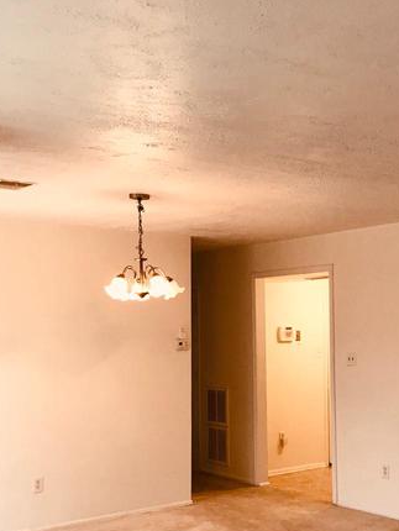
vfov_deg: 37.9
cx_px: 288
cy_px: 332
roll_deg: +0.2
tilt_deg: +1.4
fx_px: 768
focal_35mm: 50
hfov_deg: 28.8
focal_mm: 3.99
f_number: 1.8
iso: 40
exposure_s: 1/24
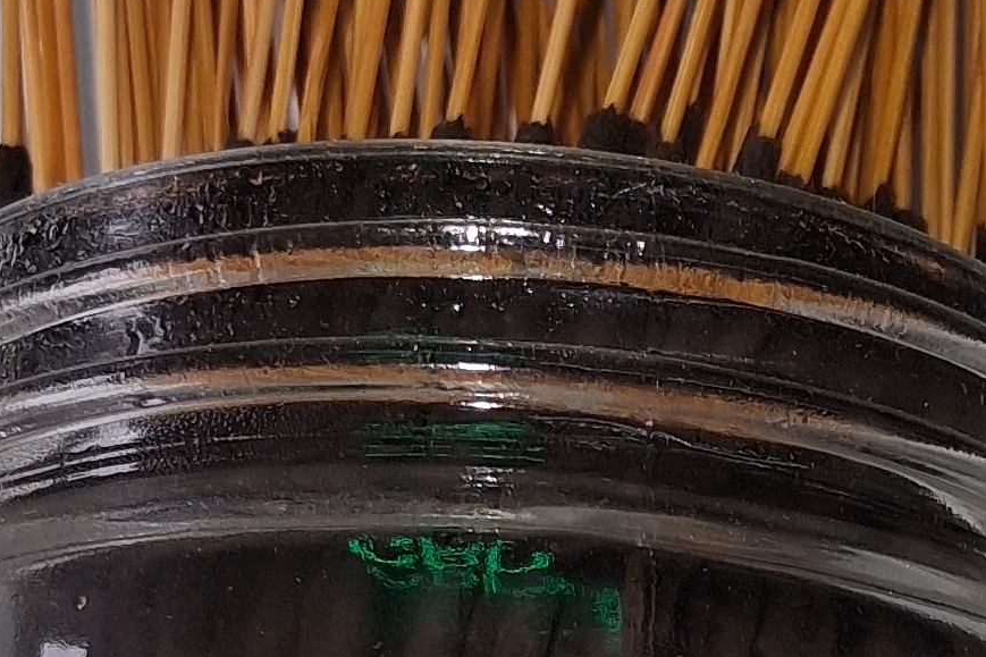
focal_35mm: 127
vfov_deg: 10.3
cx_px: 631
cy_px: 1068
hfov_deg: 16.1
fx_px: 3478
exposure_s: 1/100
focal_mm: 3.98
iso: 40
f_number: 1.8
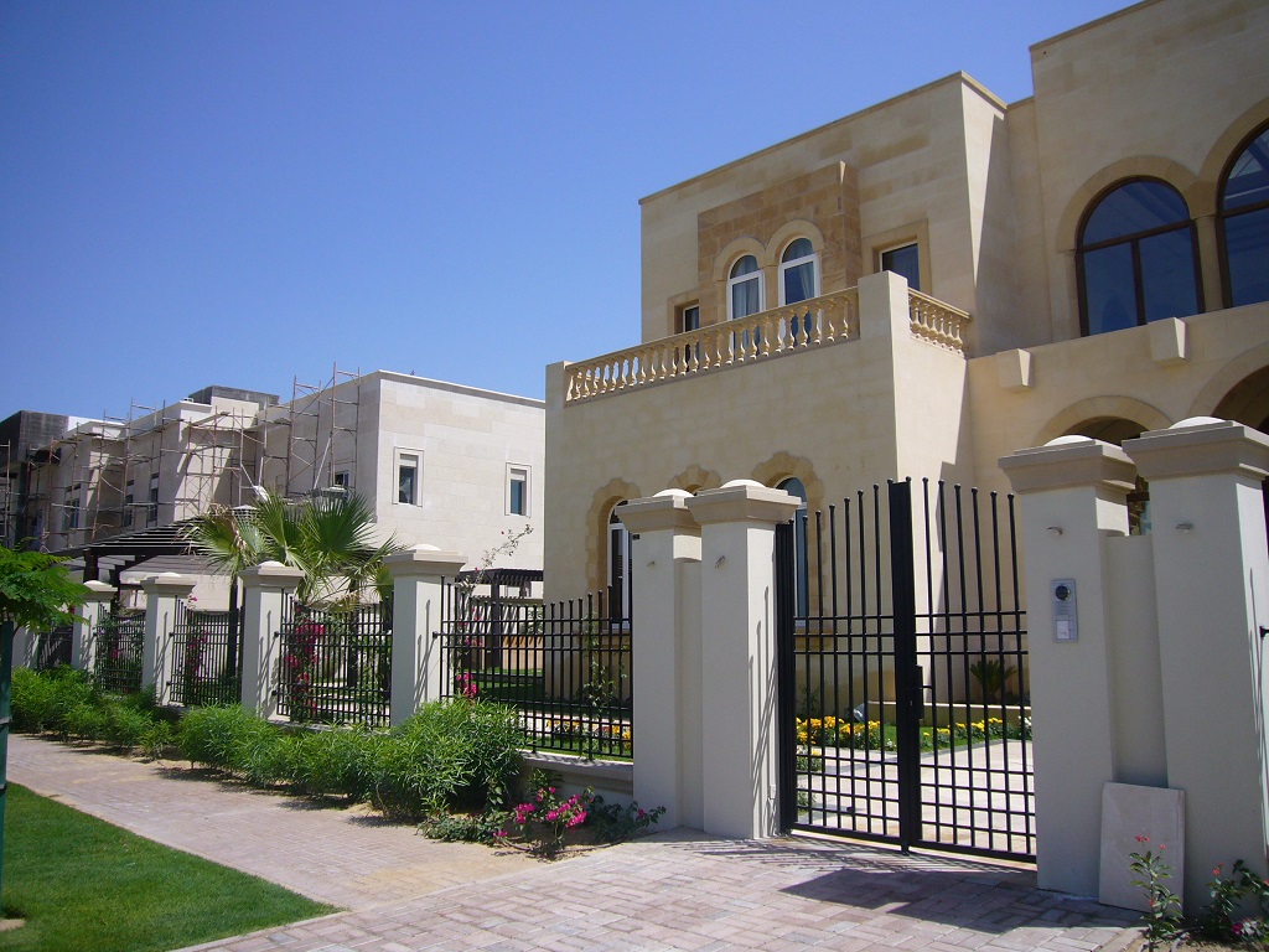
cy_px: 476
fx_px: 1026
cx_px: 634
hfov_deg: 63.4
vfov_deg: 49.7
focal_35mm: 28
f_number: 5.6
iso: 80
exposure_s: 1/400
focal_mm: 4.6
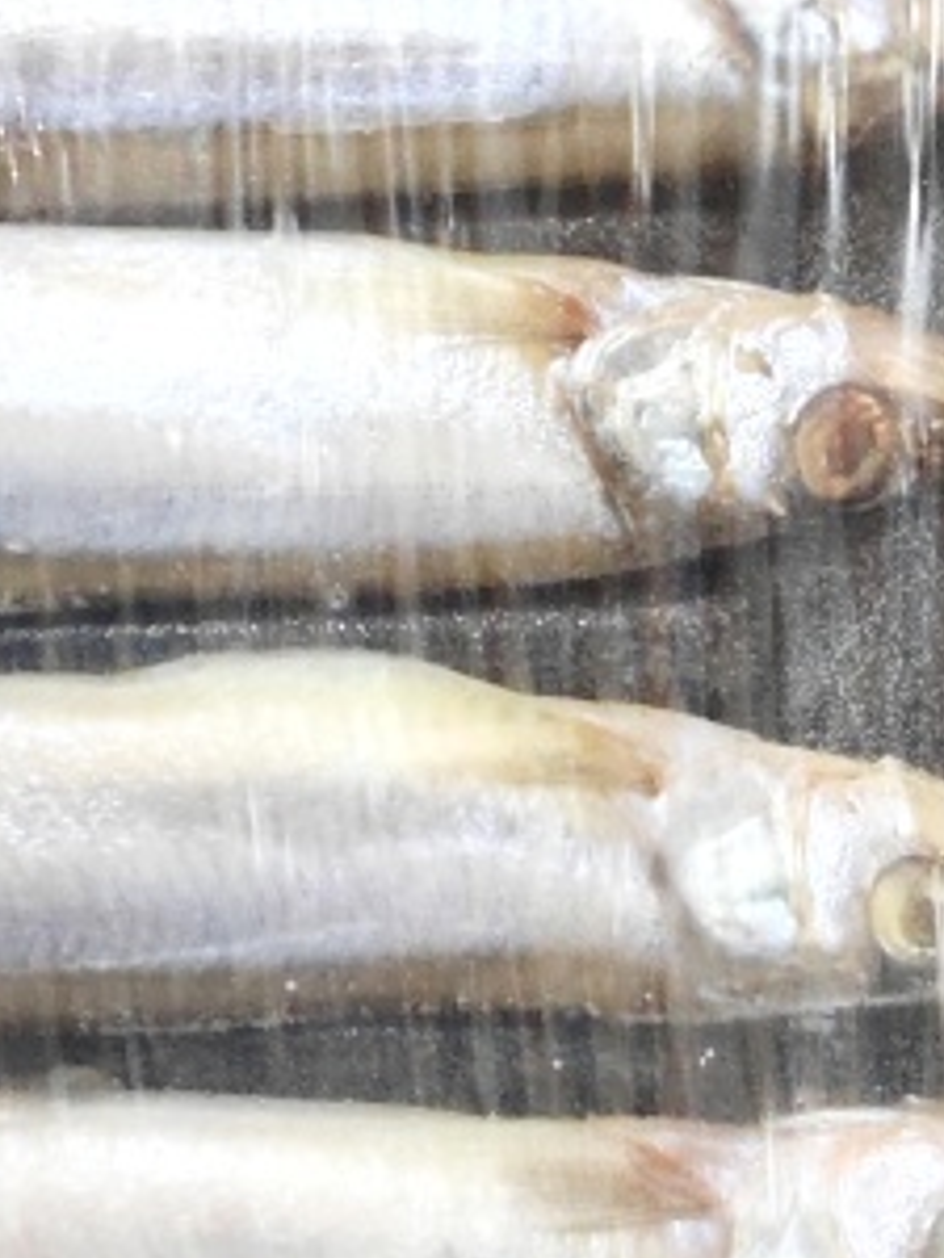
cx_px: -172
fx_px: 3491
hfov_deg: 14.9
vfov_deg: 20.4
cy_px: 824
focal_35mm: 96
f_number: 1.9
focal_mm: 5.52
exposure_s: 1/33
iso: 640
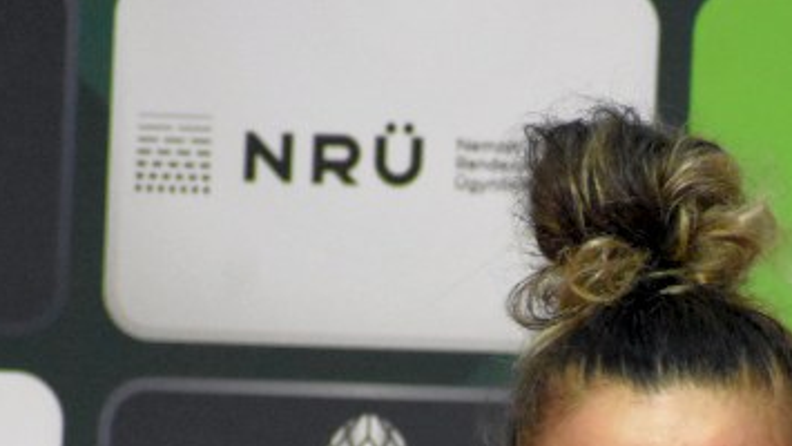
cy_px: 688
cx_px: 631
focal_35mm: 1358
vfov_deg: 0.9
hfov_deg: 1.6
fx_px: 28530
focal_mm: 300
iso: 6400
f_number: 7.1
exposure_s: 1/640
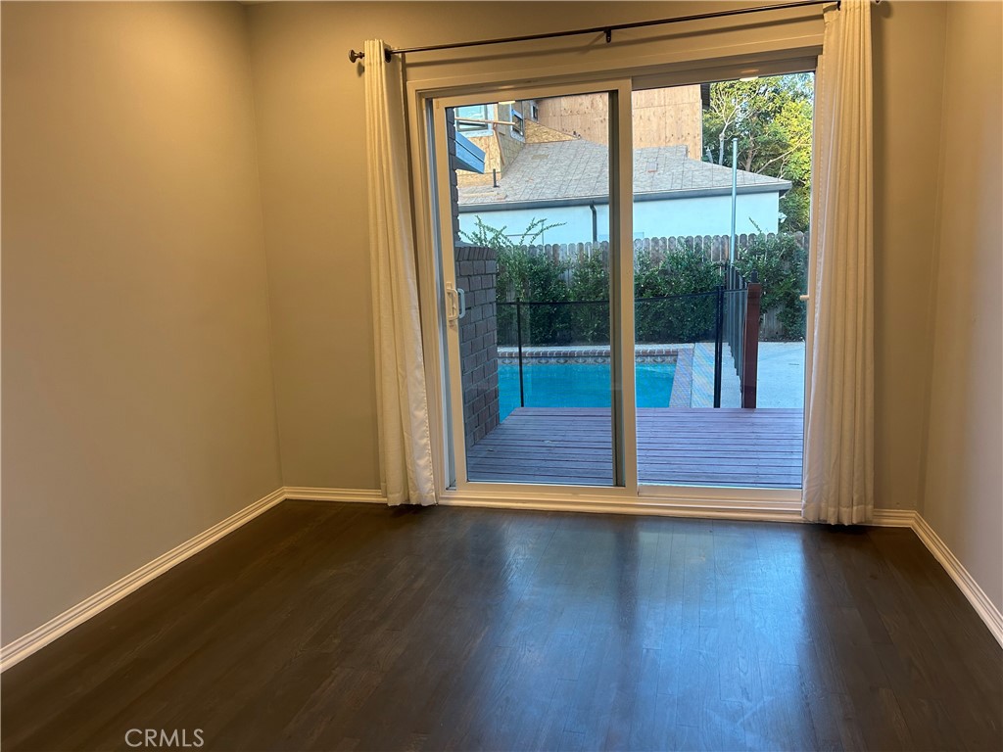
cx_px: 502
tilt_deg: -10.0
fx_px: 753
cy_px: 376
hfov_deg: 67.3
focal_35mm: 26
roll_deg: +3.5
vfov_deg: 53.1
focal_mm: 5.7
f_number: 1.5
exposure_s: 1/120
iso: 80
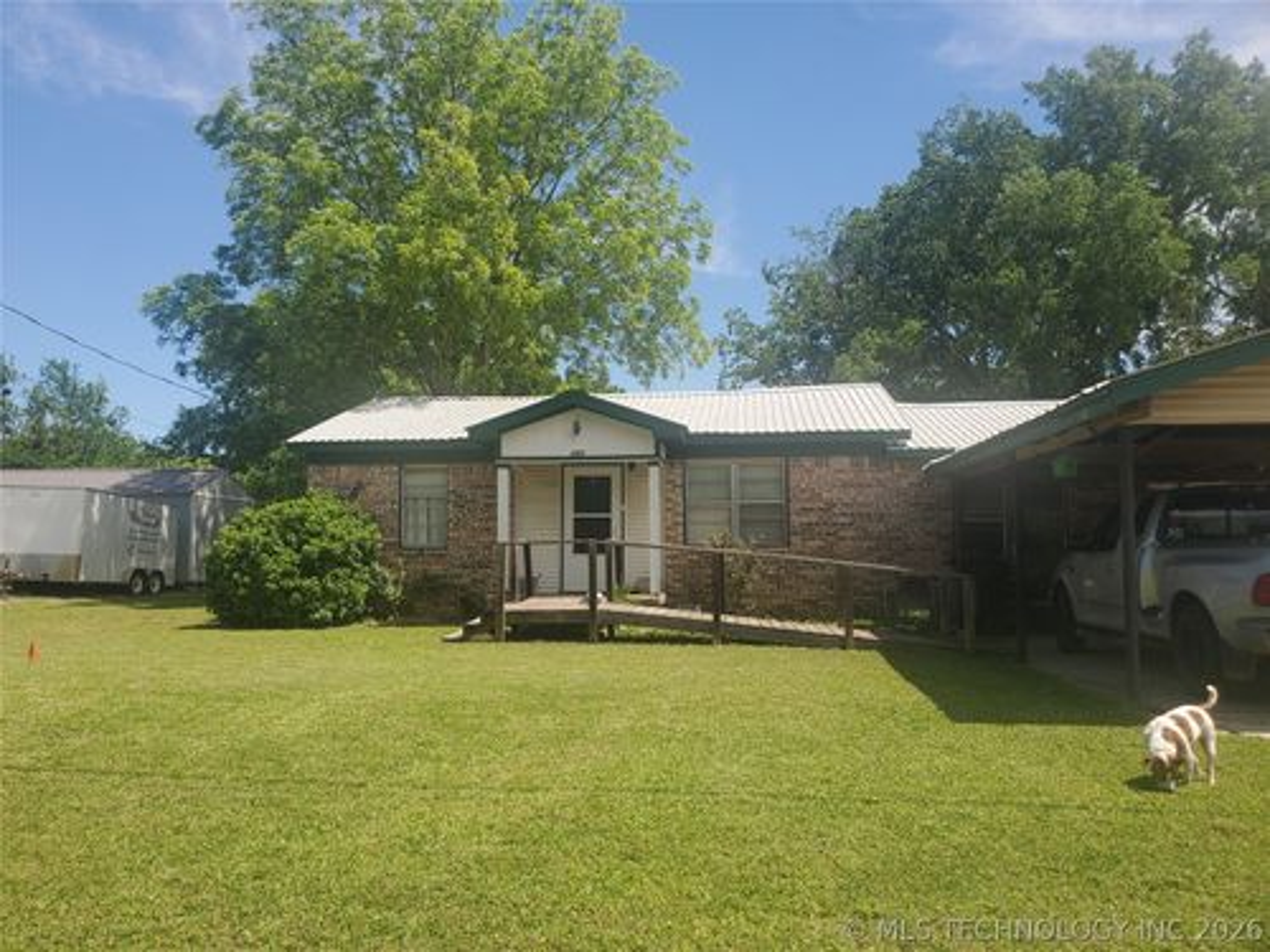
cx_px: 635
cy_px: 476
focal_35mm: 26
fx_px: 954
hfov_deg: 67.3
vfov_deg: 53.1
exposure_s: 1/1154
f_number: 2.4
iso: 50
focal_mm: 4.3
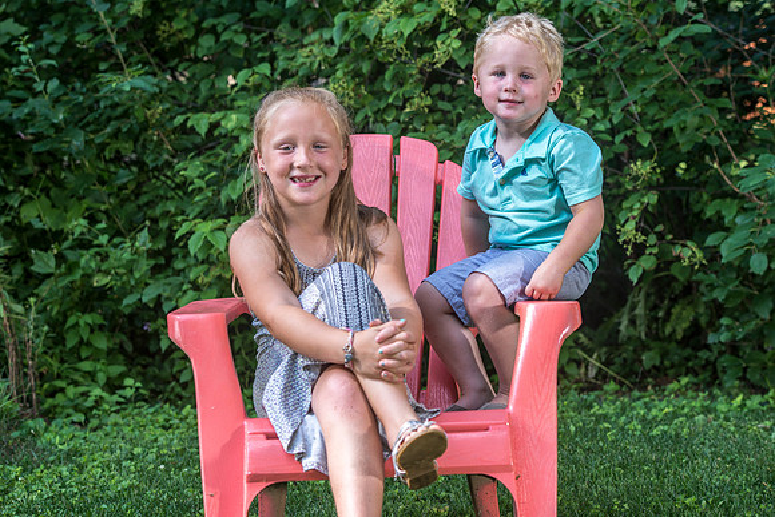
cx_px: 397
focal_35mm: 103
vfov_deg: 13.3
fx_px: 2211
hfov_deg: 19.9
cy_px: 237
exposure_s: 1/160
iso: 100
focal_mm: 95
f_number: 5
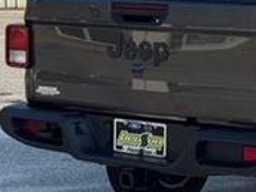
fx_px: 1043
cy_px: 80
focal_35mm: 141
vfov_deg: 10.5
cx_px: 310
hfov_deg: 13.6
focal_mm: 6.76
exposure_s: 1/1238
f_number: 1.78
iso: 64
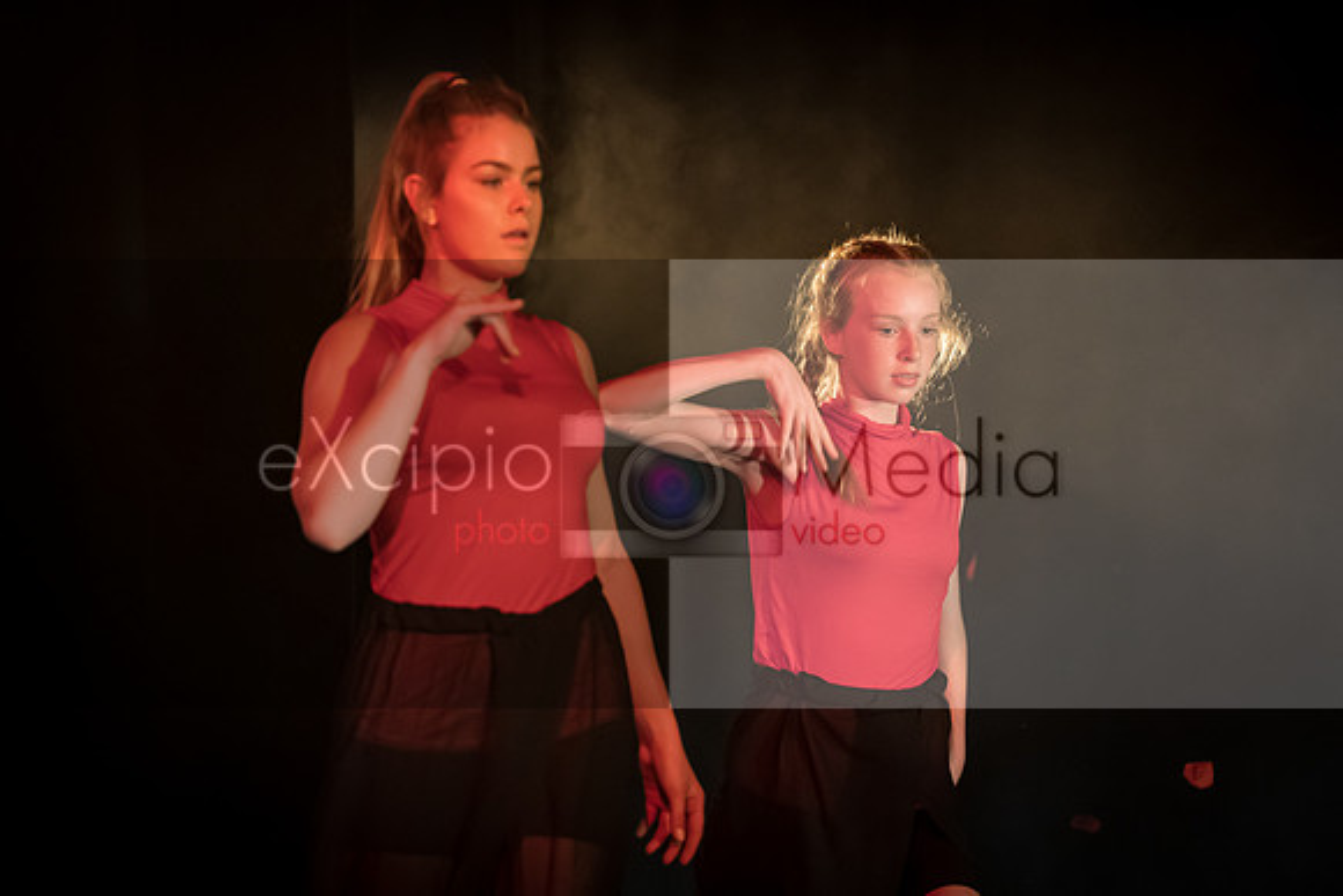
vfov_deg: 5.8
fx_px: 8802
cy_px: 500
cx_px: 551
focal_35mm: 236
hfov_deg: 8.7
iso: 4000
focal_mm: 200
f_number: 2.8
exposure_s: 1/250
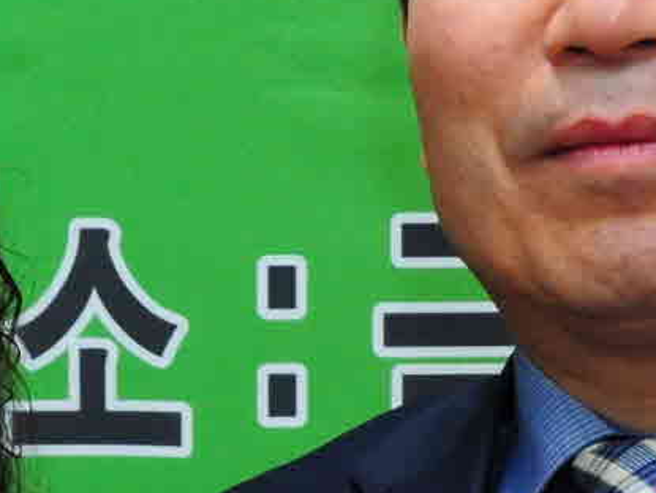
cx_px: 126
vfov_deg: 5.5
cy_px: 863
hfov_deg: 7.4
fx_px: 5045
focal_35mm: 266
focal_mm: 38
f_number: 5.6
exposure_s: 1/60
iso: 1600
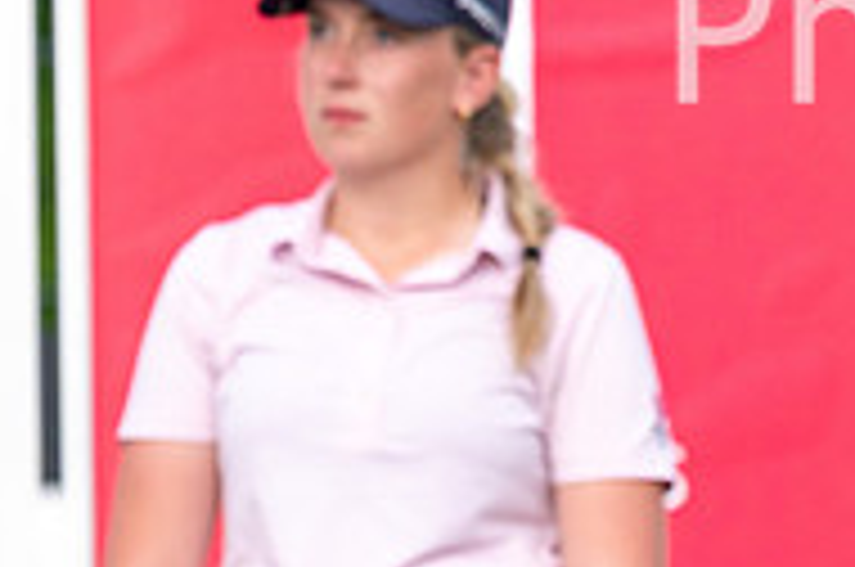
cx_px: 1260
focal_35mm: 1377
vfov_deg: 1.0
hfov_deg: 1.5
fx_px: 32648
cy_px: -180
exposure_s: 1/800
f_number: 6.3
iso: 400
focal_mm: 300
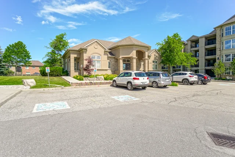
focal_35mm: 16
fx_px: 108
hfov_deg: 95.0
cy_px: 78
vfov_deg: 72.1
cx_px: 118
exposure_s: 1/640
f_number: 7.1
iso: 250
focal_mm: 11
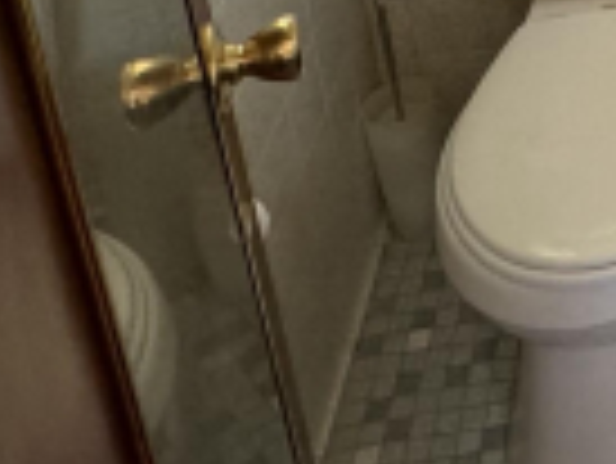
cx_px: 906
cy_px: -473
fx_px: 1211
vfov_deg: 16.4
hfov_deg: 23.3
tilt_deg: -16.5
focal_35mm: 68
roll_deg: +1.2
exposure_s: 1/63
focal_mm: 2.22
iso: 320
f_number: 2.2
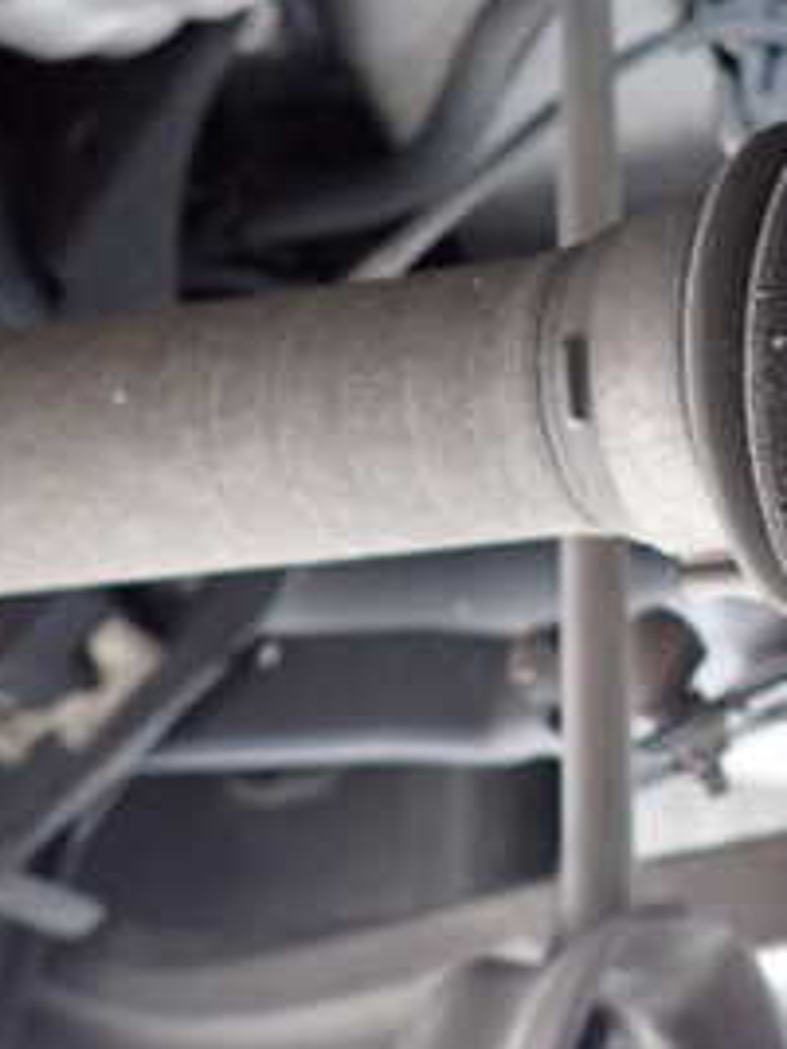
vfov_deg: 33.8
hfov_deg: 22.6
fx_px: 1698
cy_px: 282
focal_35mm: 56
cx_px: 1085
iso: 640
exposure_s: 1/30
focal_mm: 4.5
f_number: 2
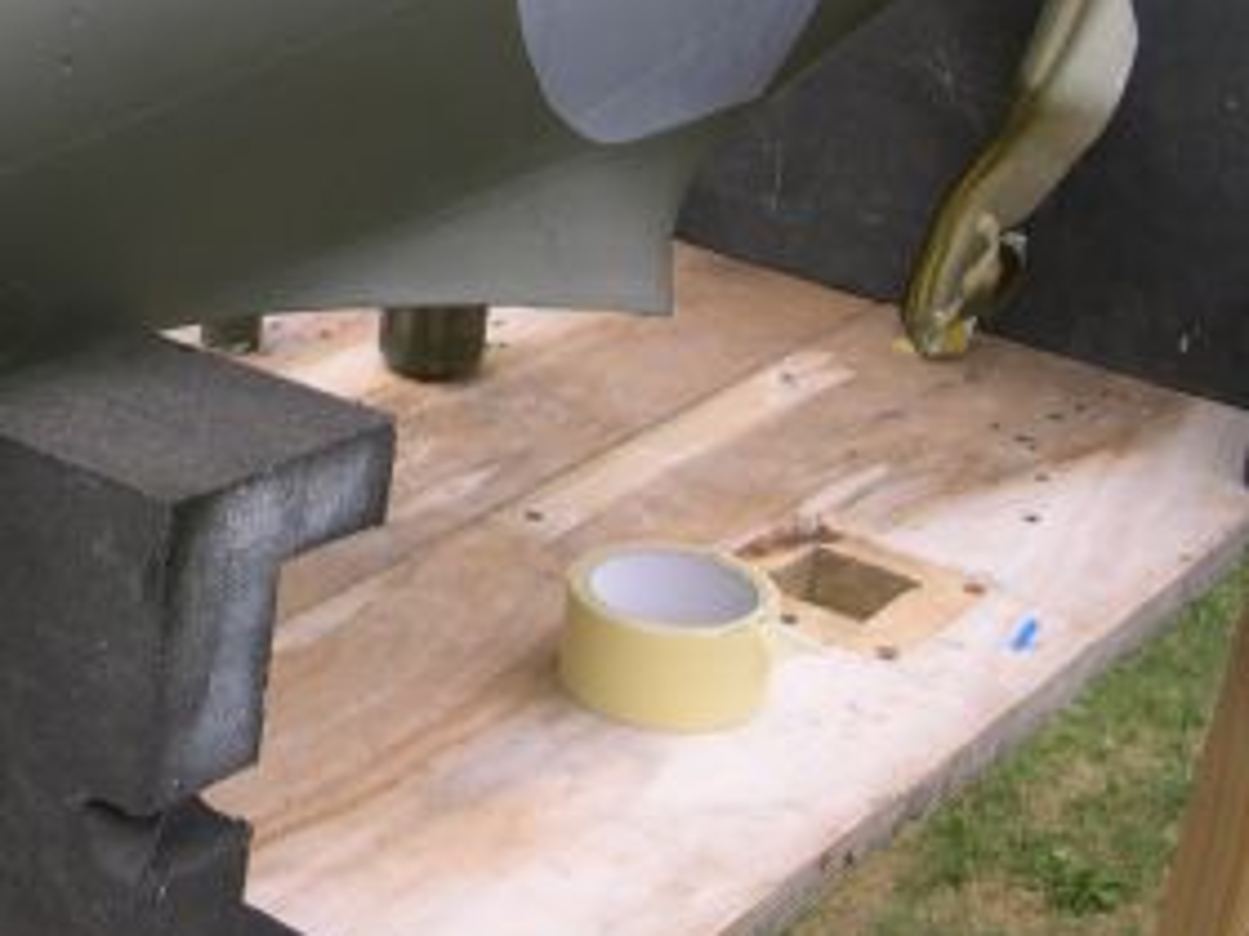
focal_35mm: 87
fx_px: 3139
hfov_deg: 21.4
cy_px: 138
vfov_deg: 16.8
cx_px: -107
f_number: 2.8
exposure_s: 1/288
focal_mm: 8
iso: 100
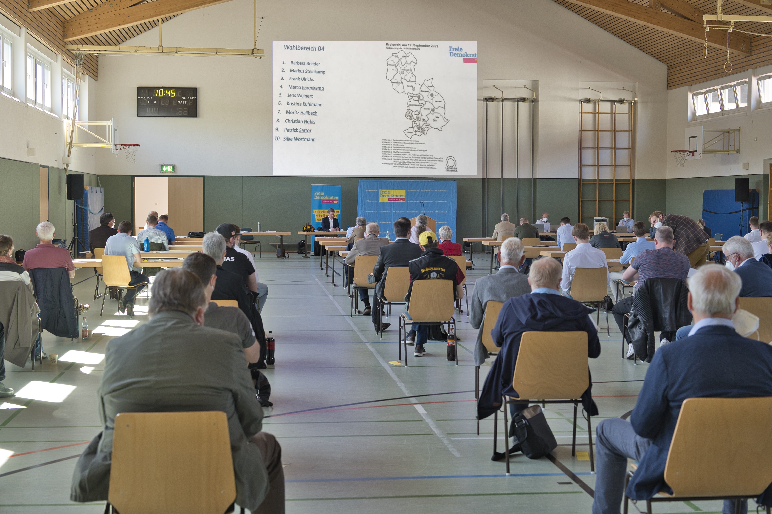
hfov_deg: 39.6
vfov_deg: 27.0
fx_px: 1072
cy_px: 257
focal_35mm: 50
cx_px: 386
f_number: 5
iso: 1800
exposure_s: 1/125
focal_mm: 50
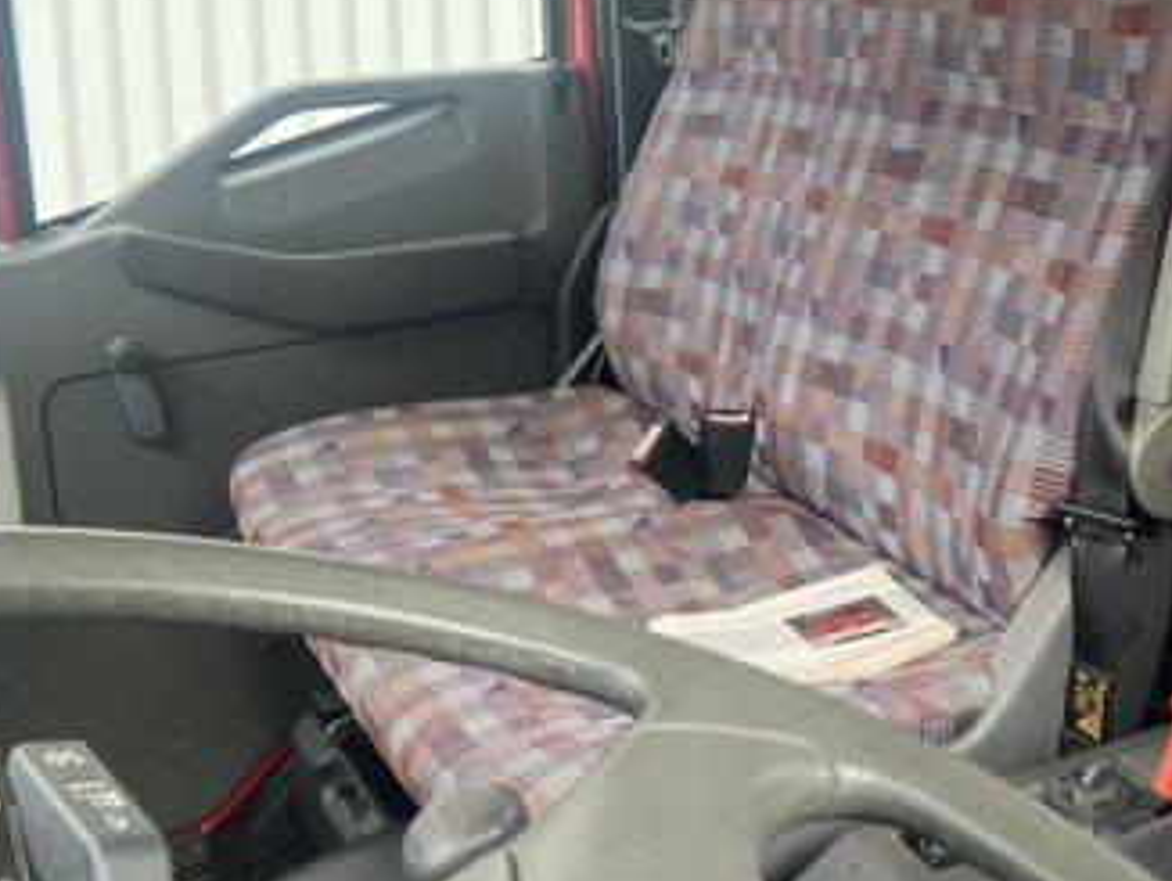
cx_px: 834
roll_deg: +2.5
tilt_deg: -5.3
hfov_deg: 36.8
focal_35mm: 51
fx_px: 1728
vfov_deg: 28.2
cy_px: 230
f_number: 1.5
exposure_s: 1/244
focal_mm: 5.7
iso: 50
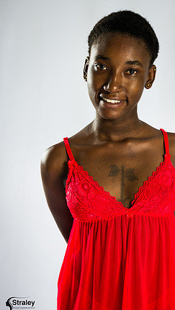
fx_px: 495
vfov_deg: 34.9
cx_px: 99
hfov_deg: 20.0
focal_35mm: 60
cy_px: 156
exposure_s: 1/100
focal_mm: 55
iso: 125
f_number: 5.6
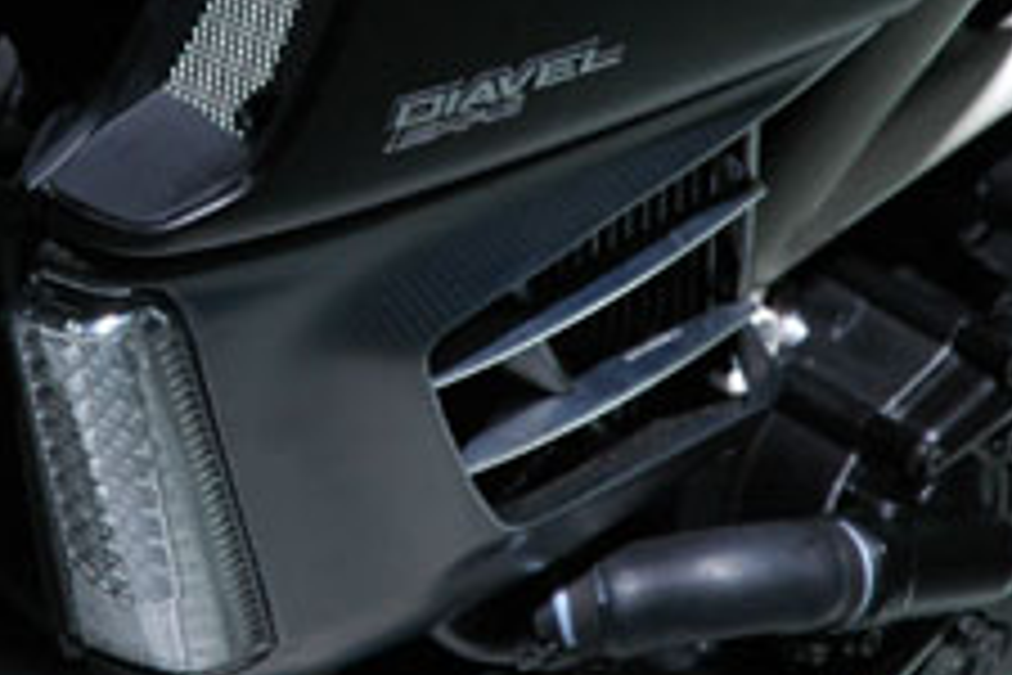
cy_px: -61
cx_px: 310
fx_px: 7421
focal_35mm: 264
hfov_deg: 7.8
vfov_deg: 5.2
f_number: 4.5
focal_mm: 62
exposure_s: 1/160
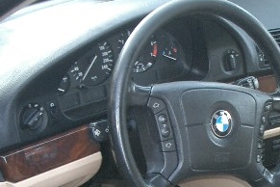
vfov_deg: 16.7
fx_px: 622
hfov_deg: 25.0
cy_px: 187
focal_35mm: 80
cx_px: 215
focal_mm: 5.8
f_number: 2.6
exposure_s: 1/40
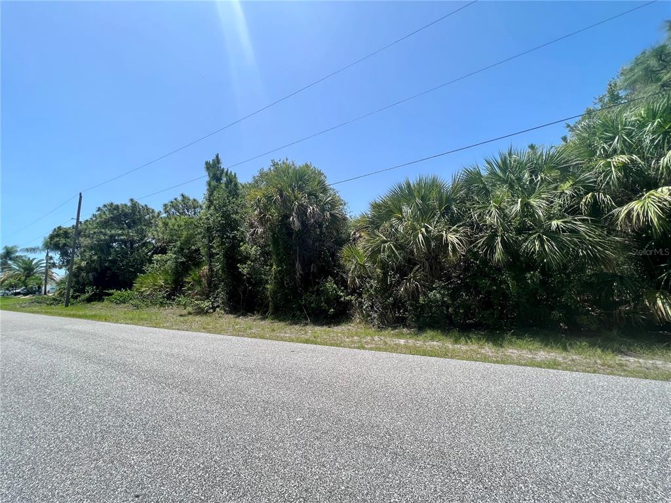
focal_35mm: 13
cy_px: 252
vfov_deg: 89.9
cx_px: 336
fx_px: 252
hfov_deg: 106.2
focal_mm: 1.57
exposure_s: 1/1024
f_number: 1.8
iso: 32
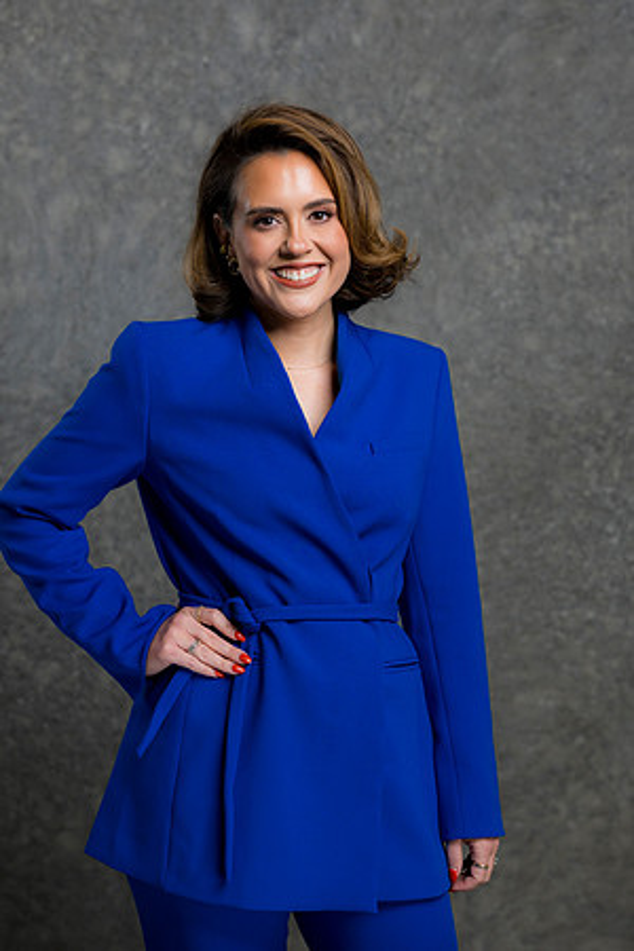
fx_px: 2245
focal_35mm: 85
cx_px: 317
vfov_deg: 23.9
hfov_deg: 16.1
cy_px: 476
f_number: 5
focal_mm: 85
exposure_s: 1/200
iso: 125
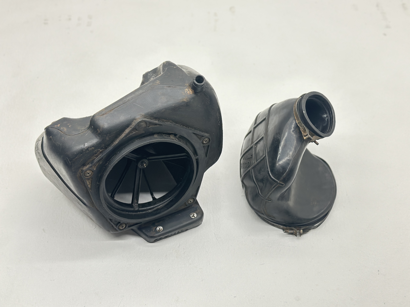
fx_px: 569
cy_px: 154
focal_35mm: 48
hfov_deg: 39.7
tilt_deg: -53.0
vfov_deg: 30.3
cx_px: 205
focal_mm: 6.86
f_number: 1.78
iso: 160
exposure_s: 1/120
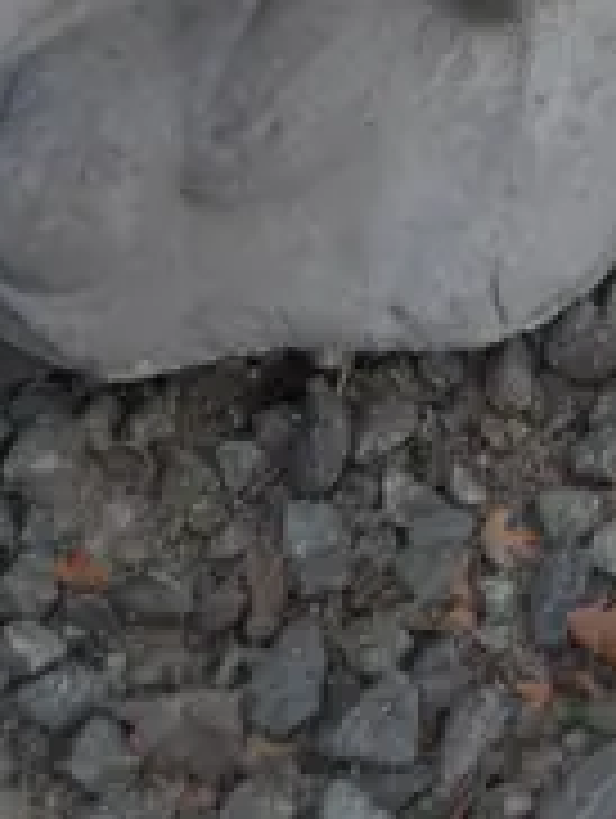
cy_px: -1224
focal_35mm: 281
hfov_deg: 5.2
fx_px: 6652
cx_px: 1009
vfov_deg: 6.6
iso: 200
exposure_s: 1/100
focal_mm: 25
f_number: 5.3
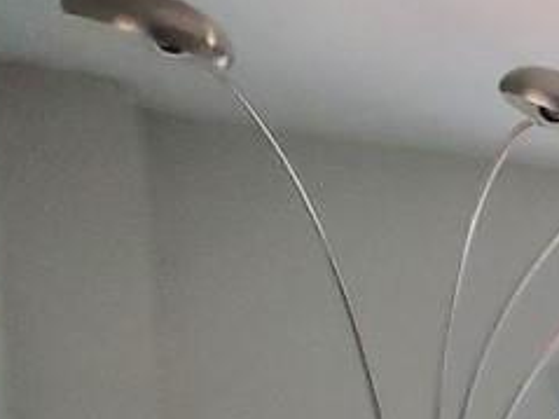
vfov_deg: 14.9
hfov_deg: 10.5
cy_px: 744
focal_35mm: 87
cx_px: 1803
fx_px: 1404
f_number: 2.2
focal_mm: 1.8
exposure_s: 1/60
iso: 200
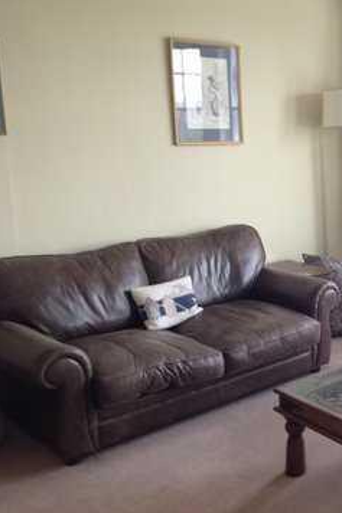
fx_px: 699
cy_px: 256
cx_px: 342
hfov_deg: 26.1
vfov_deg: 40.4
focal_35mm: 49
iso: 50
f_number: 2.4
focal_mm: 4.28
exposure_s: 1/30
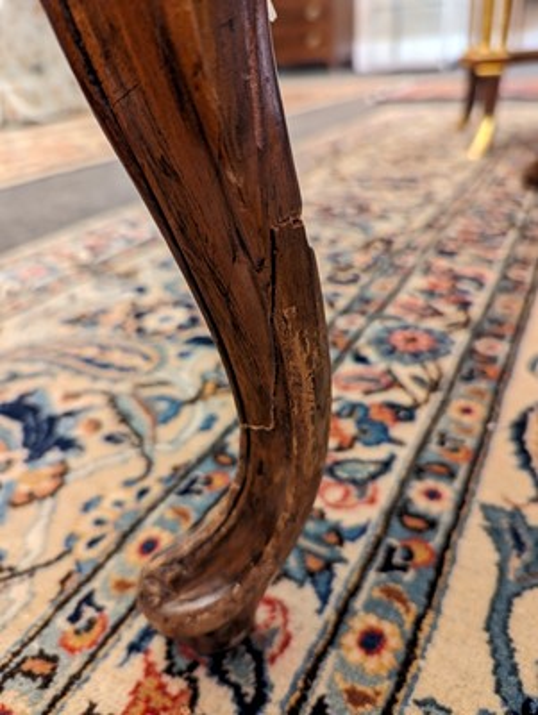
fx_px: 496
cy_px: 358
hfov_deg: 56.9
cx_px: 269
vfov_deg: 71.5
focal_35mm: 24
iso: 306
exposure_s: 1/25
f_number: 1.85
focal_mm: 6.81
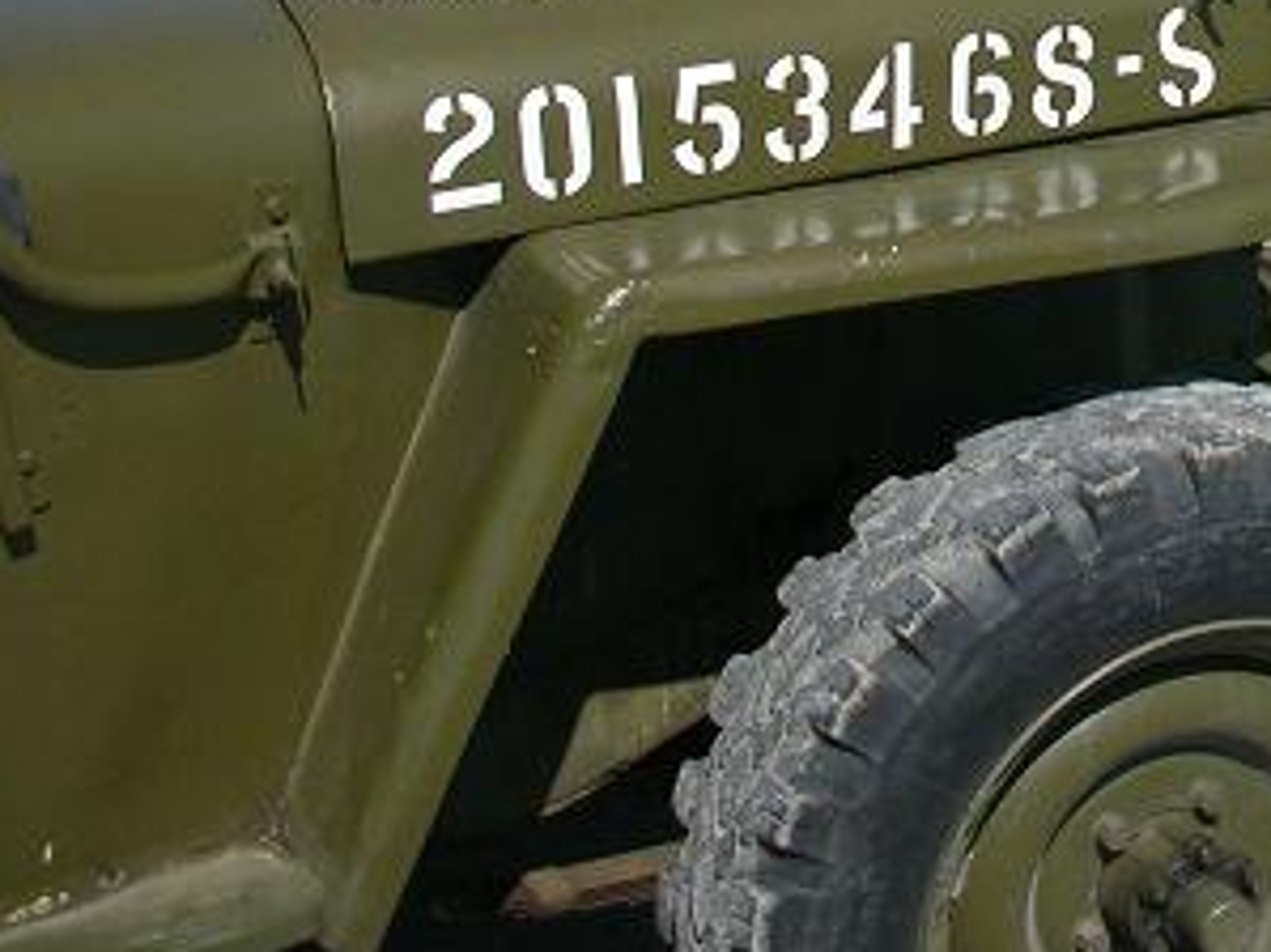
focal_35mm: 99
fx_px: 3634
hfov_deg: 19.2
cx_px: 1337
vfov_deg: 14.3
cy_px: -310
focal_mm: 5.8
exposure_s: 1/180
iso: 50
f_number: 8.5
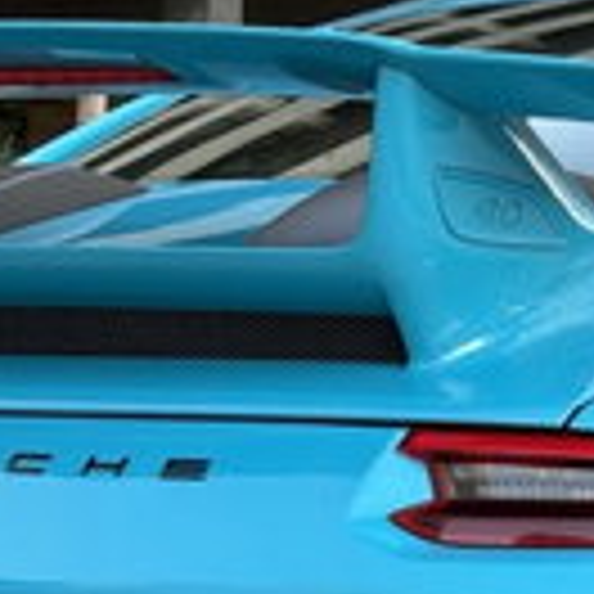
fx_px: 4795
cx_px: 819
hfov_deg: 7.0
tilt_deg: -4.9
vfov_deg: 7.1
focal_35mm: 247
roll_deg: -1.6
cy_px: 594
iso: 100
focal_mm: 6.86
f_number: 1.78
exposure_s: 1/120
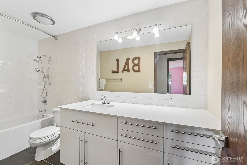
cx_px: 124
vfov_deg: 77.3
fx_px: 103
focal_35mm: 15
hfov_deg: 100.4
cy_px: 82
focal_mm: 10
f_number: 9
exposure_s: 1/5
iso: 250
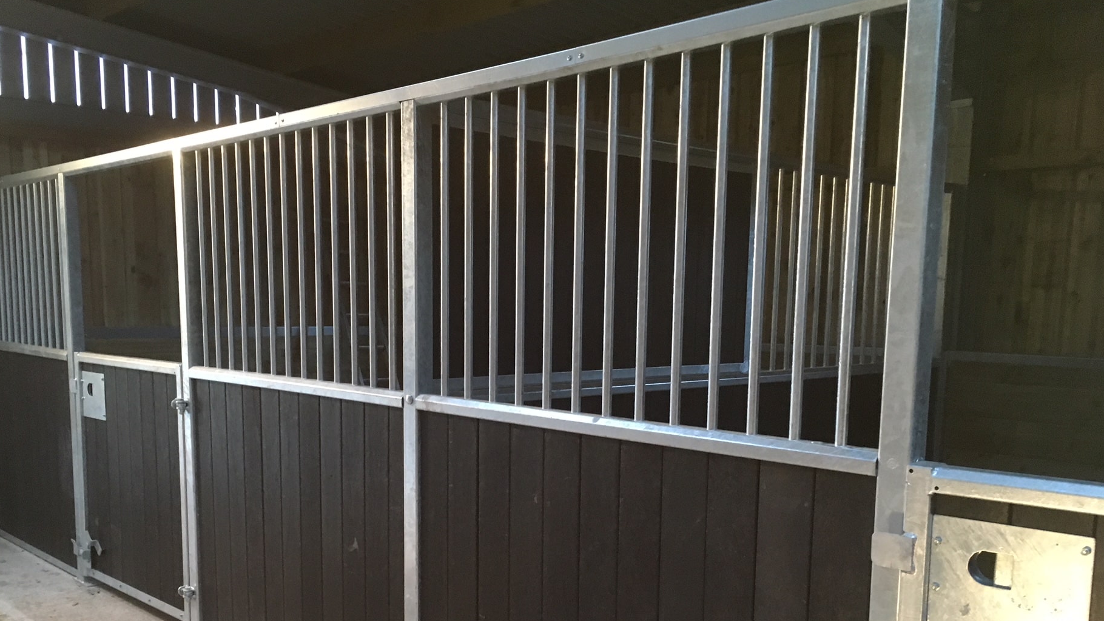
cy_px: 452
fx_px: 1025
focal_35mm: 35
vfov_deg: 33.2
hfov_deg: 56.5
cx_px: 499
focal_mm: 4.15
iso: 200
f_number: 2.2
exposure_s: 1/17
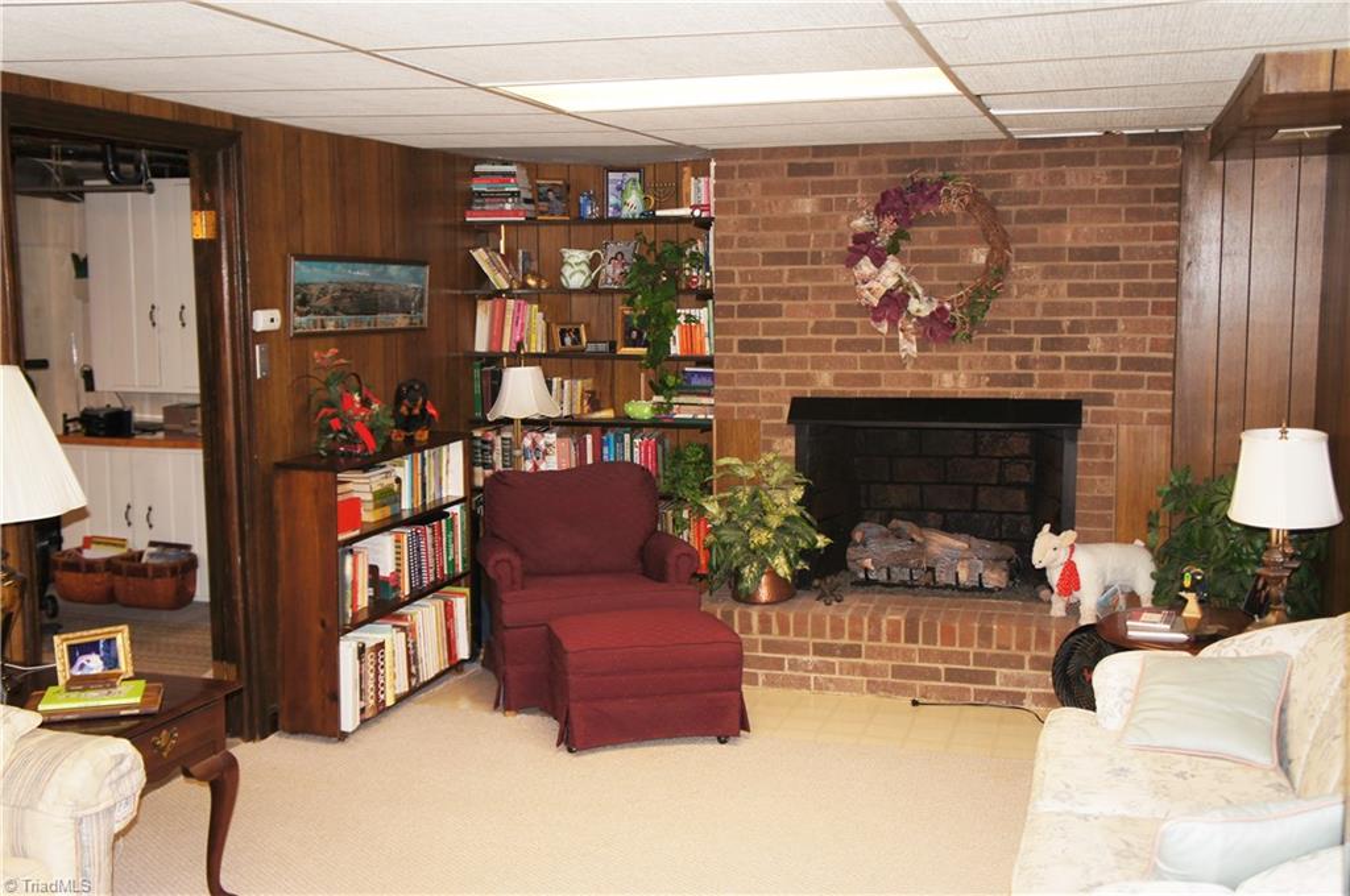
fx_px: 1348
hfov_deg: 53.2
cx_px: 675
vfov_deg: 36.8
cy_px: 448
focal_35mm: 36
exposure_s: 1/60
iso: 400
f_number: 4
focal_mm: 24
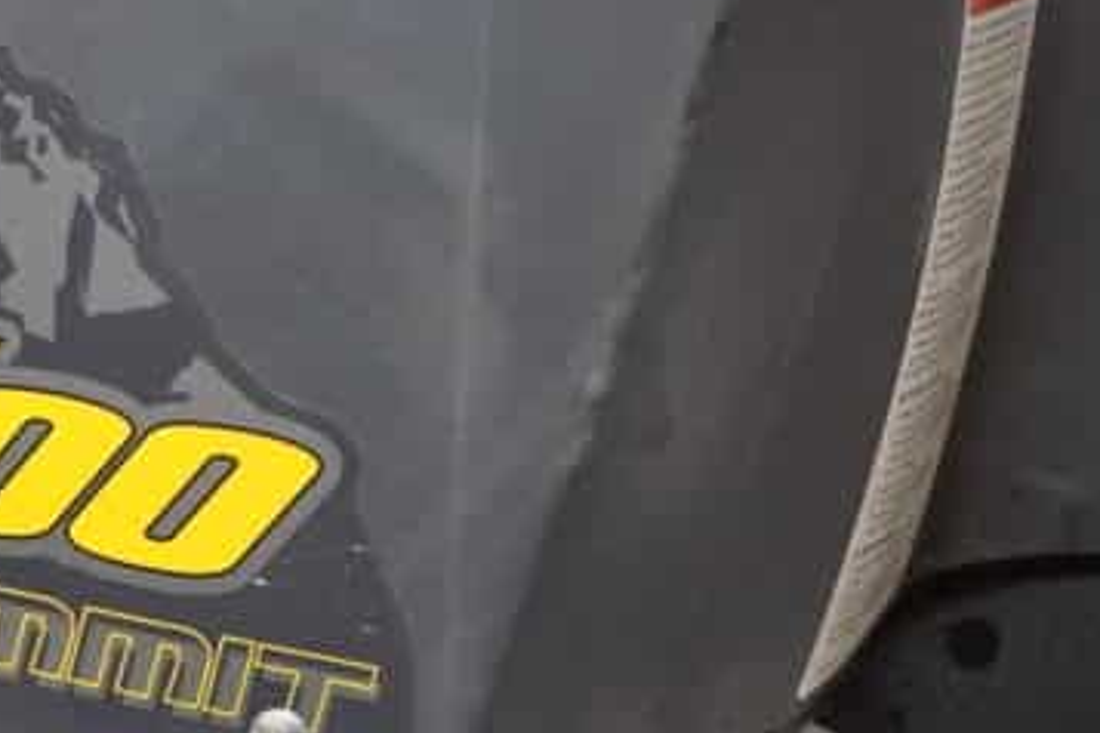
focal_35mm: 90
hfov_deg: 22.4
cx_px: 394
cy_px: 359
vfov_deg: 15.1
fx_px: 2763
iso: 3200
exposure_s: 1/60
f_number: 5
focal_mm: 21
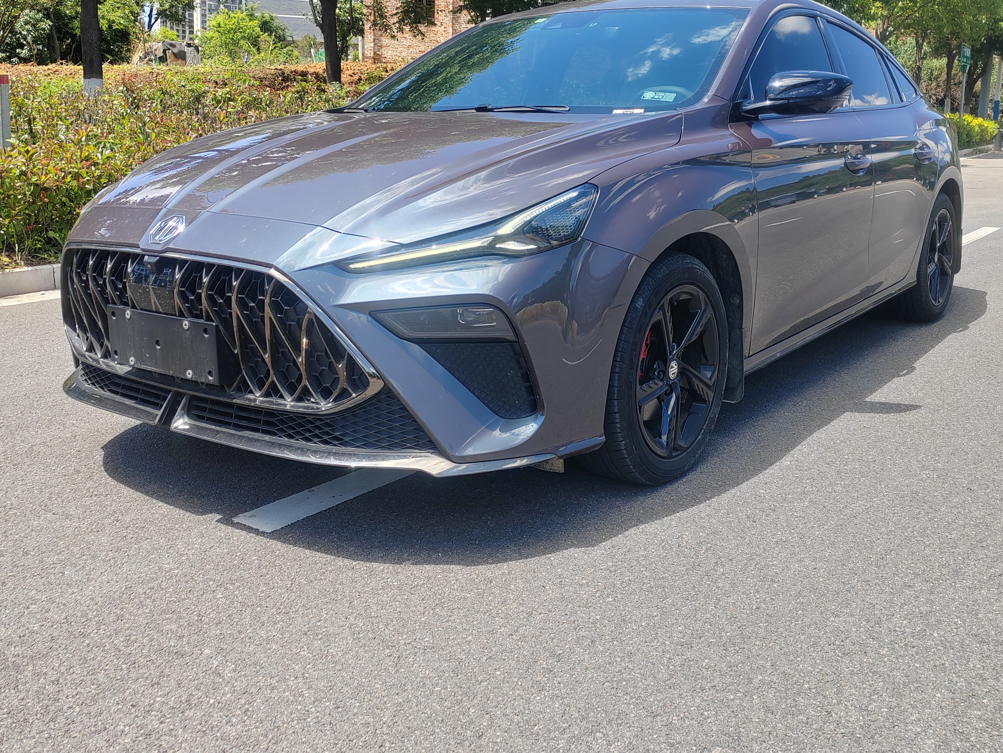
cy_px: 312
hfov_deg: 52.4
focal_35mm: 35
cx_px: 574
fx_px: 1014
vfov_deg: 40.6
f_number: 1.9
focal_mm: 5.52
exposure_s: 1/740
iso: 100
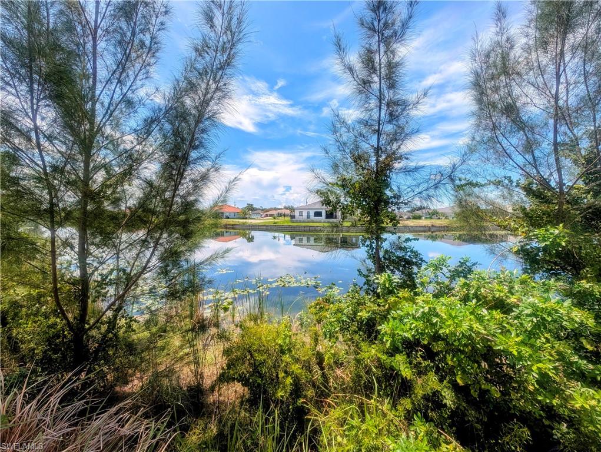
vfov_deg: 94.6
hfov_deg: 110.5
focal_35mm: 12
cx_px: 300
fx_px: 209
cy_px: 226
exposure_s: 1/2309
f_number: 1.95
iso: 43
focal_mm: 2.23
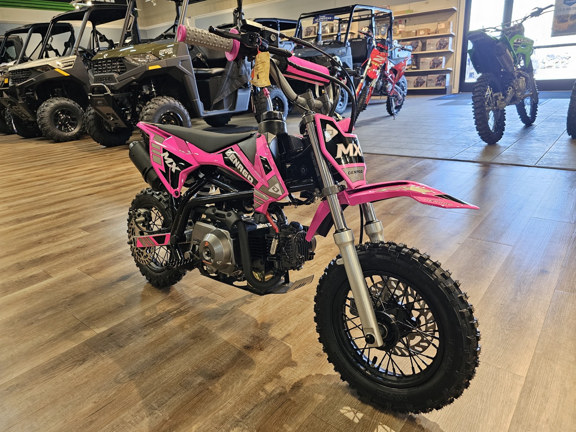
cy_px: 216
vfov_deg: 58.9
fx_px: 383
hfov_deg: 73.9
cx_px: 288
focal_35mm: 23
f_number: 1.7
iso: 640
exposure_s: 1/120
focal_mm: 6.3
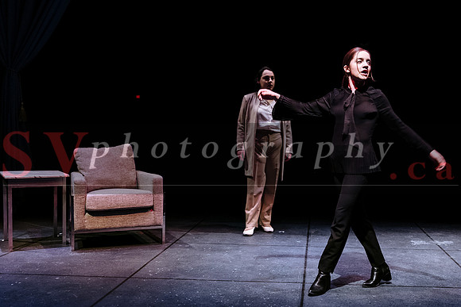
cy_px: 168
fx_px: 559
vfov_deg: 30.8
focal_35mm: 44
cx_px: 285
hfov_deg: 44.5
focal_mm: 35
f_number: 2.8
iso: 1600
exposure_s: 1/80
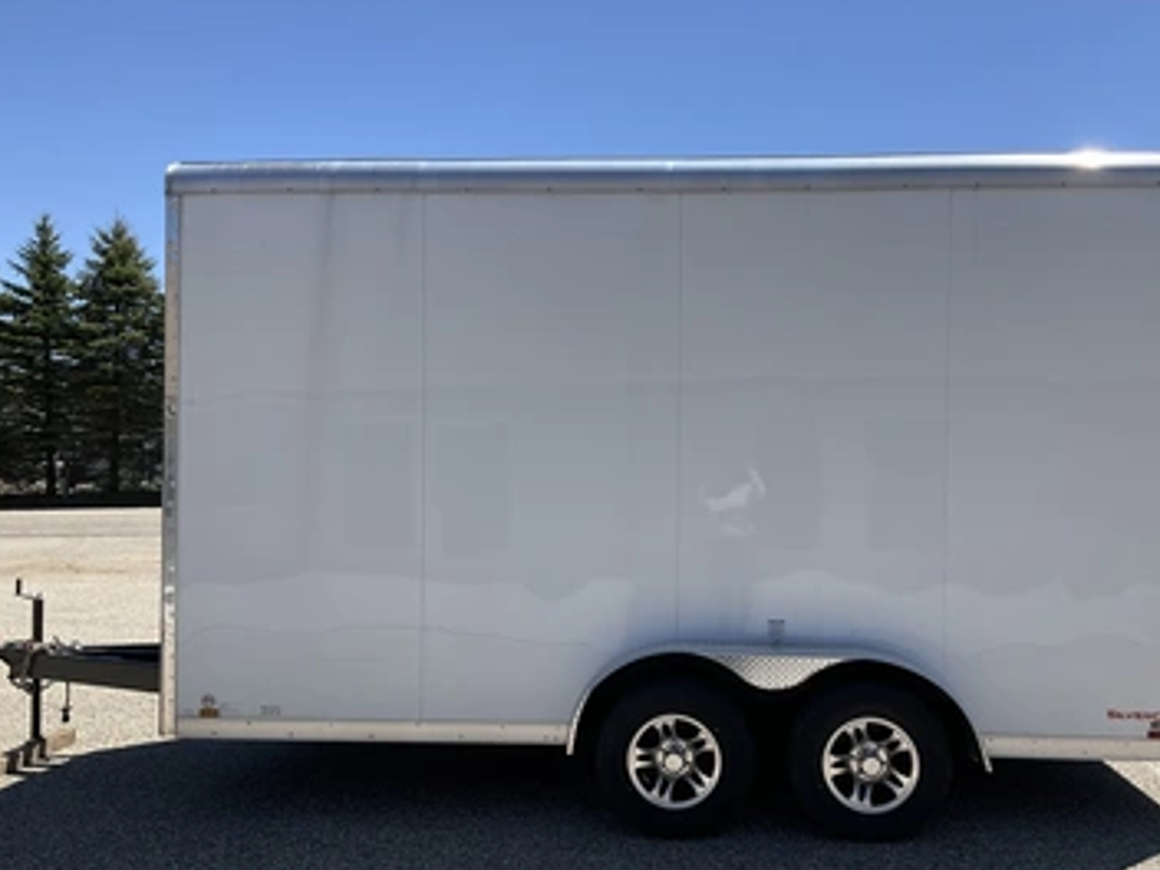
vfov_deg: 42.9
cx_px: 639
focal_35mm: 33
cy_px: 458
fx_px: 1106
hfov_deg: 55.2
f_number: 1.8
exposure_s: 1/1786
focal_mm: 3
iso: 25
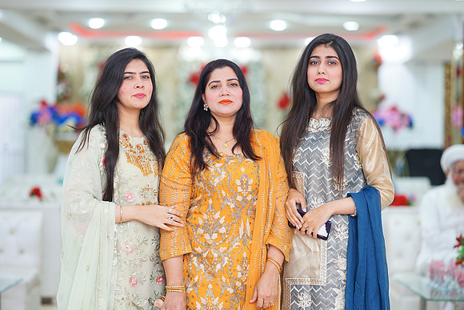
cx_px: 232
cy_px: 155
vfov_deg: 16.1
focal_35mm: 85
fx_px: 1096
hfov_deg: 23.9
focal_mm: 85
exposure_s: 1/160
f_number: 2
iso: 400
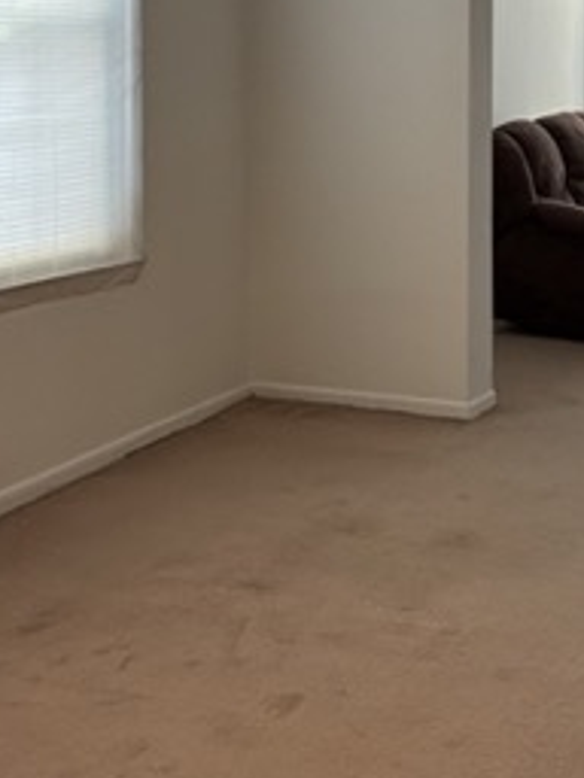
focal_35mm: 65
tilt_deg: +0.9
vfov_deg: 28.6
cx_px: 523
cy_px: 70
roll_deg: -0.6
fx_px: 1462
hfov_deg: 22.1
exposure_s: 1/60
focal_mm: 5.96
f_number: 1.6
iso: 125
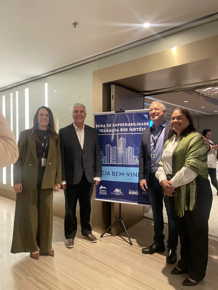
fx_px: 218
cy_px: 145
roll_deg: -0.1
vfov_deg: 67.3
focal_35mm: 26
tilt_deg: -0.3
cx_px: 109
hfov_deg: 53.1
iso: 1000
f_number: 1.6
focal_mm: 4.2
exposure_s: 1/30
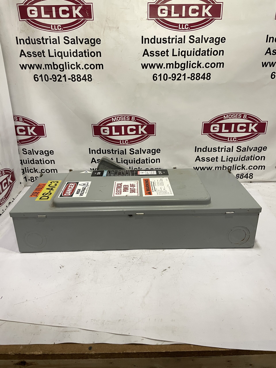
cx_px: 138
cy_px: 184
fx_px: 276
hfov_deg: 53.1
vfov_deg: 67.3
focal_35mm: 26
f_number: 1.6
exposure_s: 1/60
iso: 100
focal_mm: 4.2
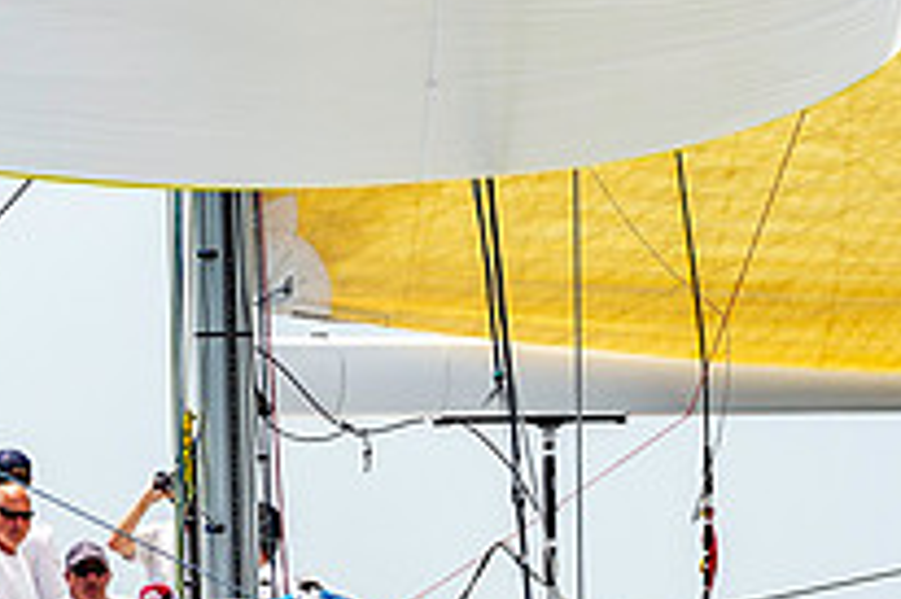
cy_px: 754
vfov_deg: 1.7
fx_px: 20706
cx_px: 161
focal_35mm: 828
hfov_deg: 2.5
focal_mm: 240
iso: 400
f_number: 5
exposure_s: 1/2500
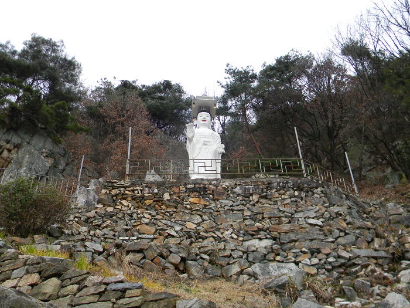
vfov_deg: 39.7
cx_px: 205
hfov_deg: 51.4
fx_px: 426
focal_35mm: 36
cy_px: 154
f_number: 3.7
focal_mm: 6.4
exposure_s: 1/107
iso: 80
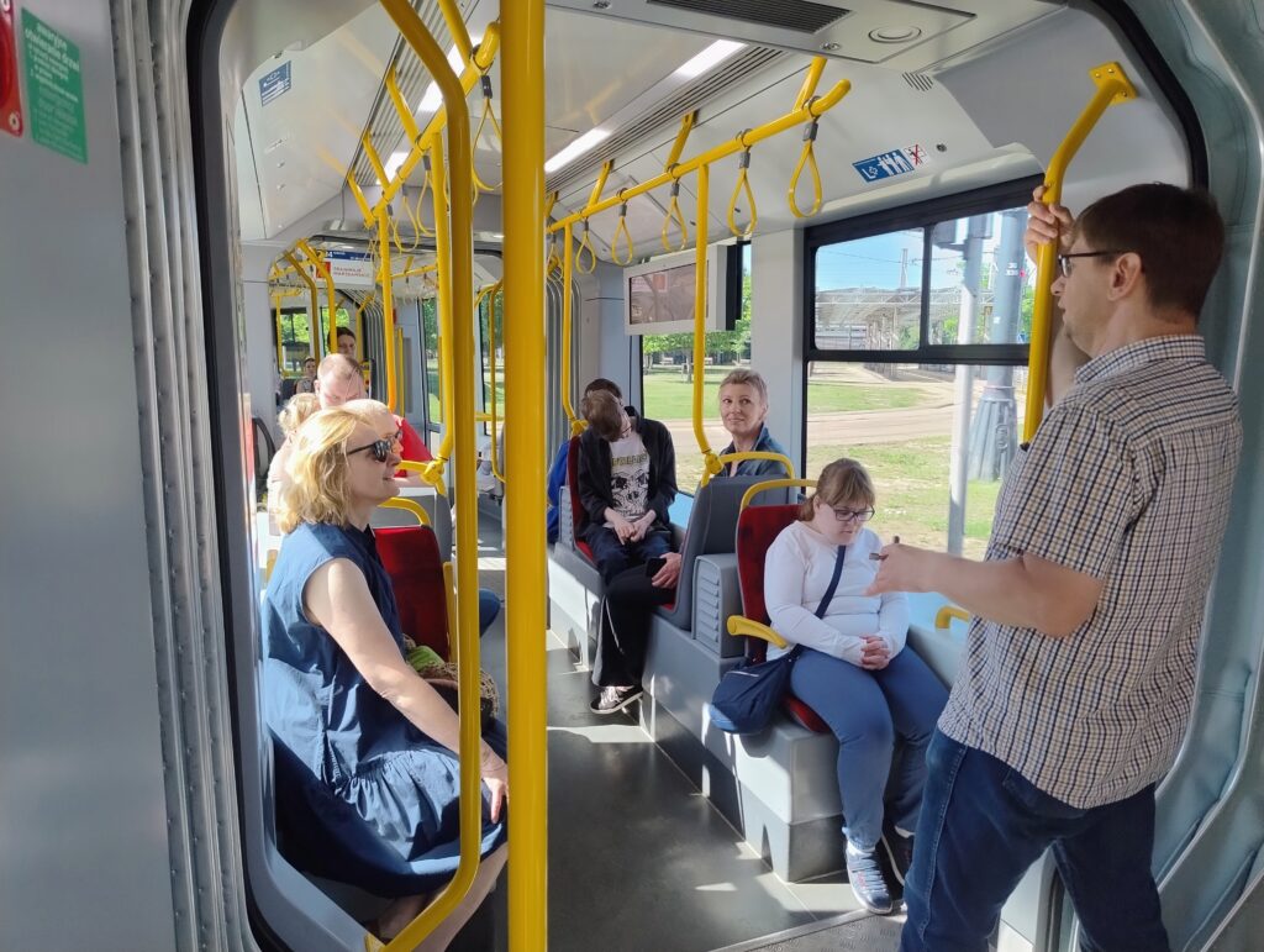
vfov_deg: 56.9
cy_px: 476
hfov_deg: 71.5
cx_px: 632
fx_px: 878
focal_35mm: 24
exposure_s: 1/100
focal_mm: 5.56
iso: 151
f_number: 1.8
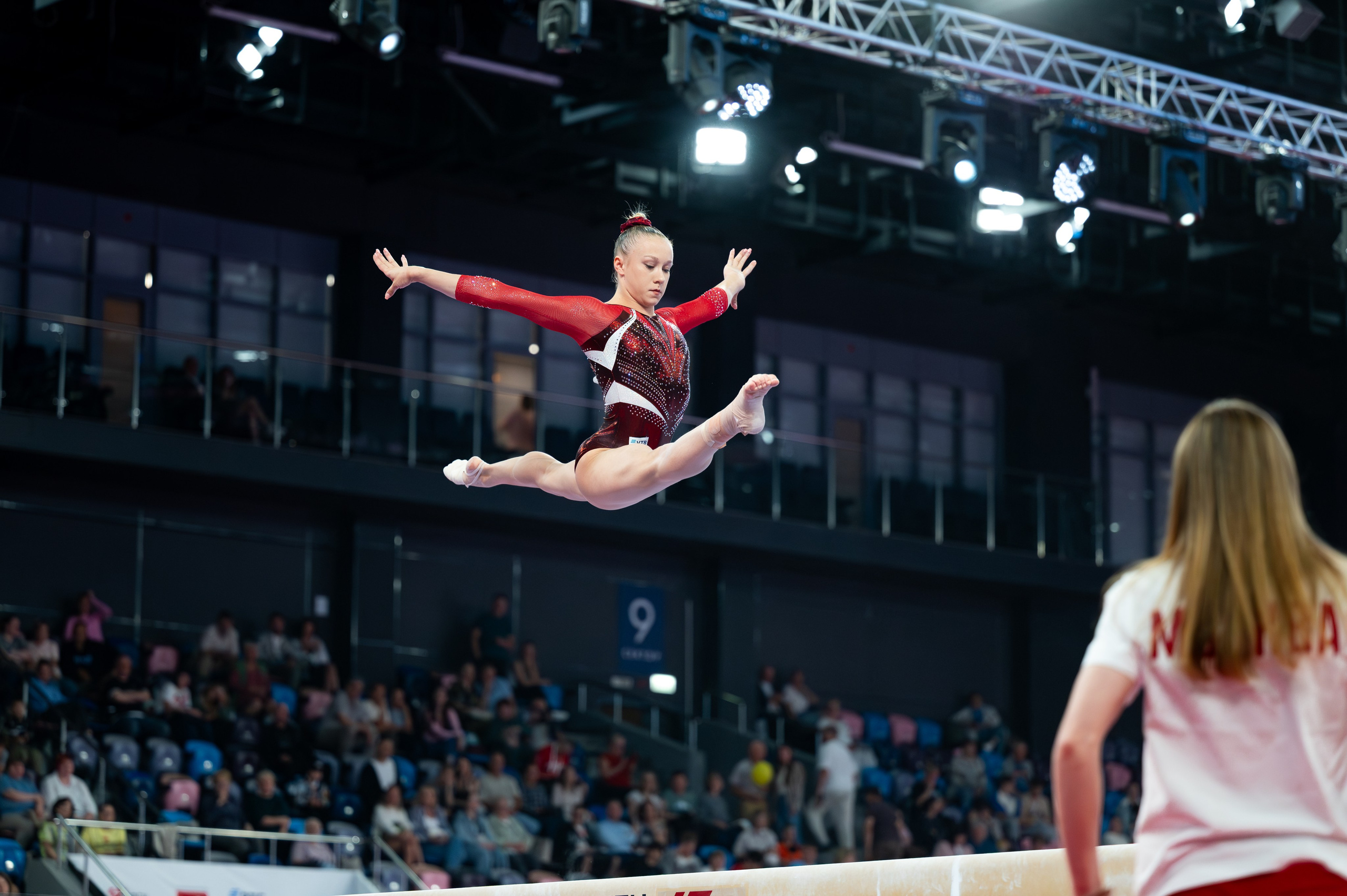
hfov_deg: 20.5
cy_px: 447
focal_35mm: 100
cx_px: 655
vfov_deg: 13.7
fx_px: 3726
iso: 3200
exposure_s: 1/1250
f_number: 2.8
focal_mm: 95
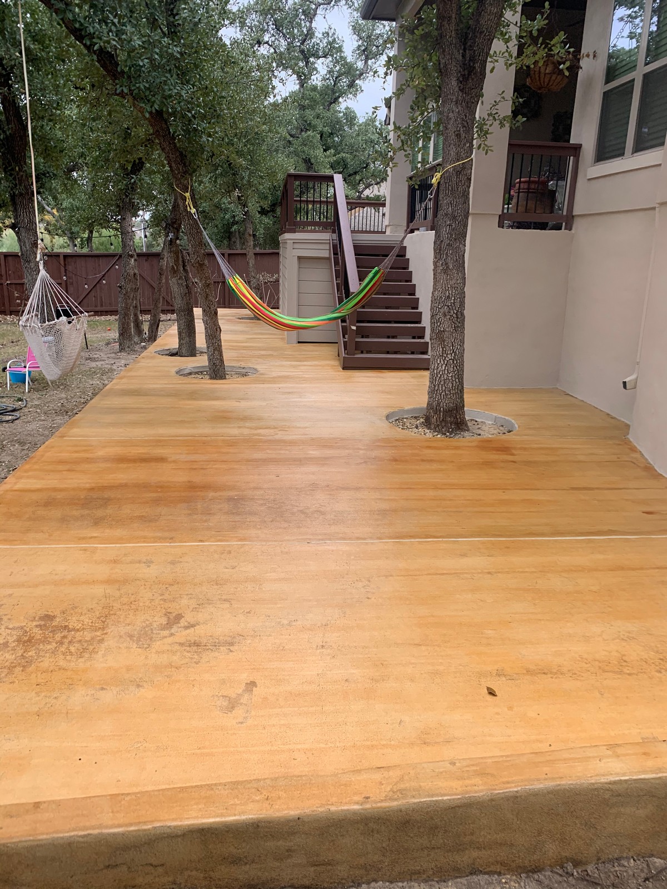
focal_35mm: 26
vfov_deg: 67.3
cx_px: 334
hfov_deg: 53.1
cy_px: 444
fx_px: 668
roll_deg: +0.0
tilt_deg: -13.5
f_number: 1.8
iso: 64
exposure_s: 1/121
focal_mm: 4.25
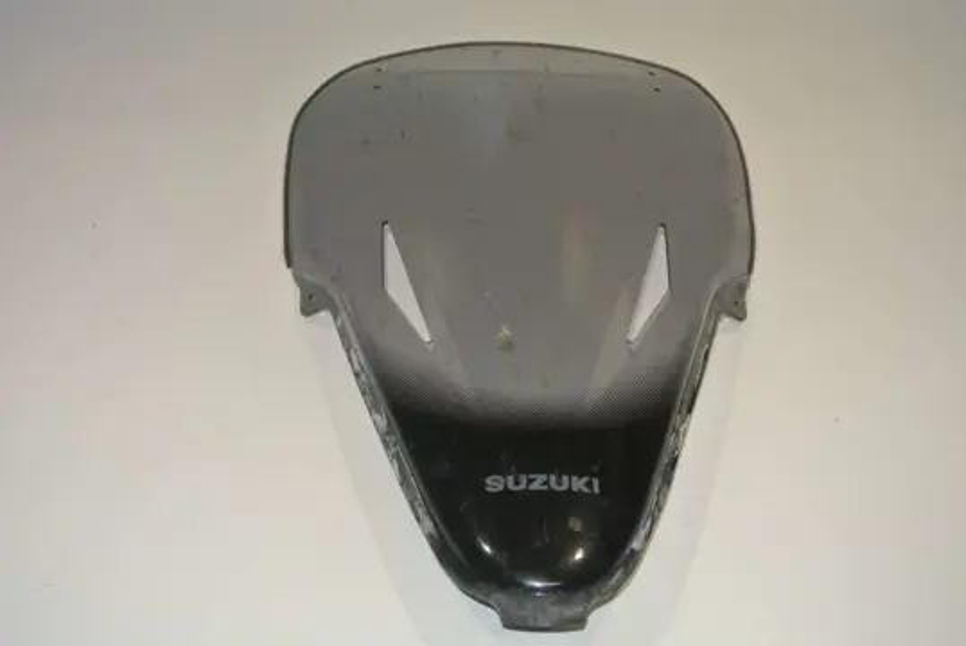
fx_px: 1128
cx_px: 483
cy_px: 323
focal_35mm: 42
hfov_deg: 46.4
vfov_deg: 32.0
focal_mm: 15.7
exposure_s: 1/60
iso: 200
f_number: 4.2
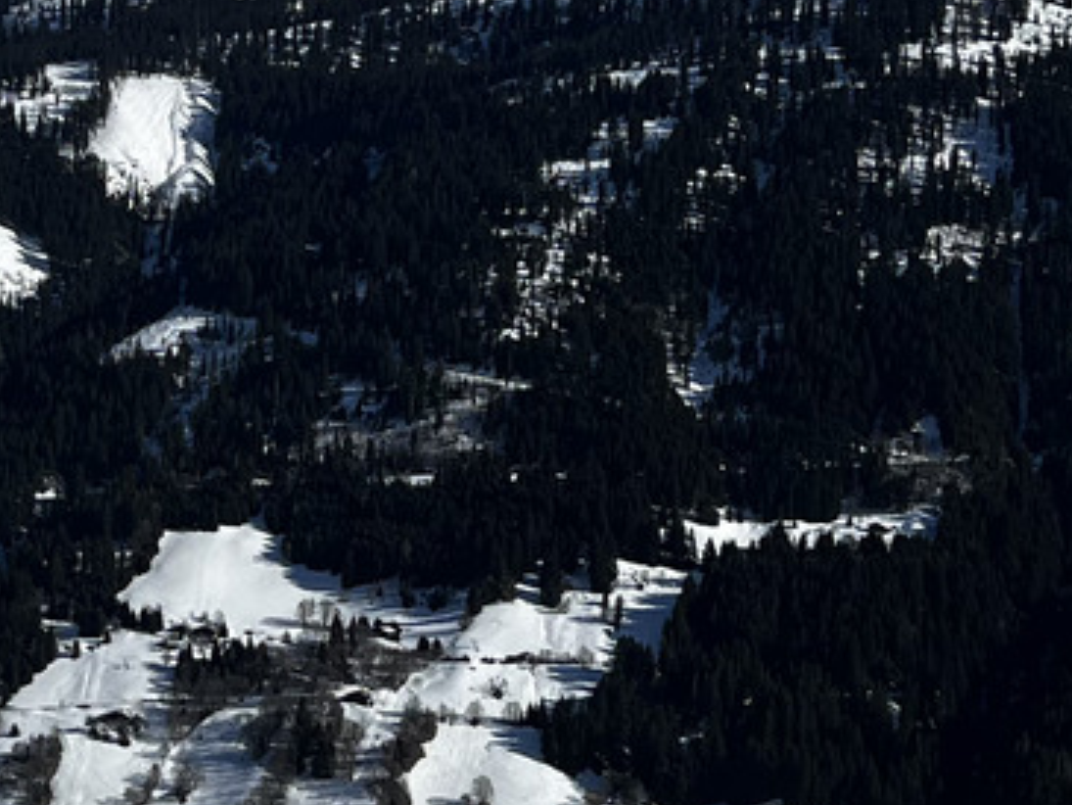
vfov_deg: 13.0
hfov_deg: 17.1
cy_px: 353
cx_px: 197
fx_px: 3532
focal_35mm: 114
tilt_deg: -2.5
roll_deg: -2.8
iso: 50
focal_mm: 5.7
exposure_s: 1/9434
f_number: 1.5
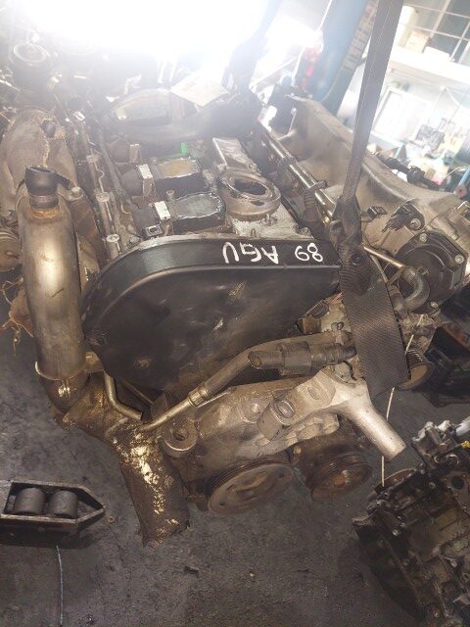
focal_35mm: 25
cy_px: 314
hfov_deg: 54.9
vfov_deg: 69.4
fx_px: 453
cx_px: 235
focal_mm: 5.23
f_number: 1.8
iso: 200
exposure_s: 1/50
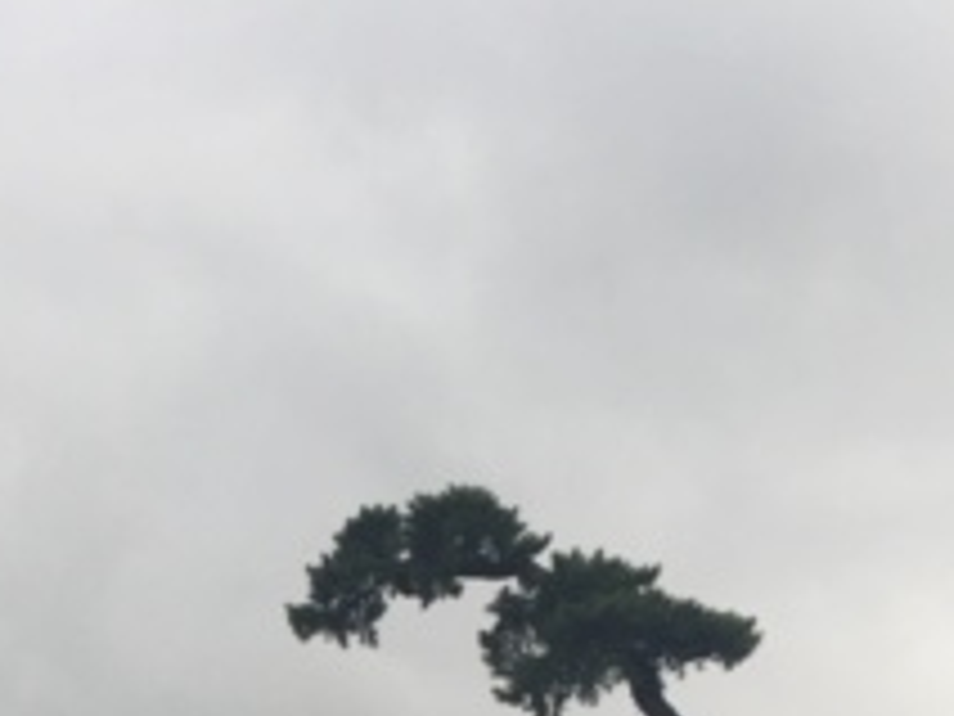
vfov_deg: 16.8
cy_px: 968
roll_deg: -0.5
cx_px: -50
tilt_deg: +8.4
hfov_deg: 22.7
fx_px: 2260
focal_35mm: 82
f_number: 2.2
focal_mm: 4.15
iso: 32
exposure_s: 1/416
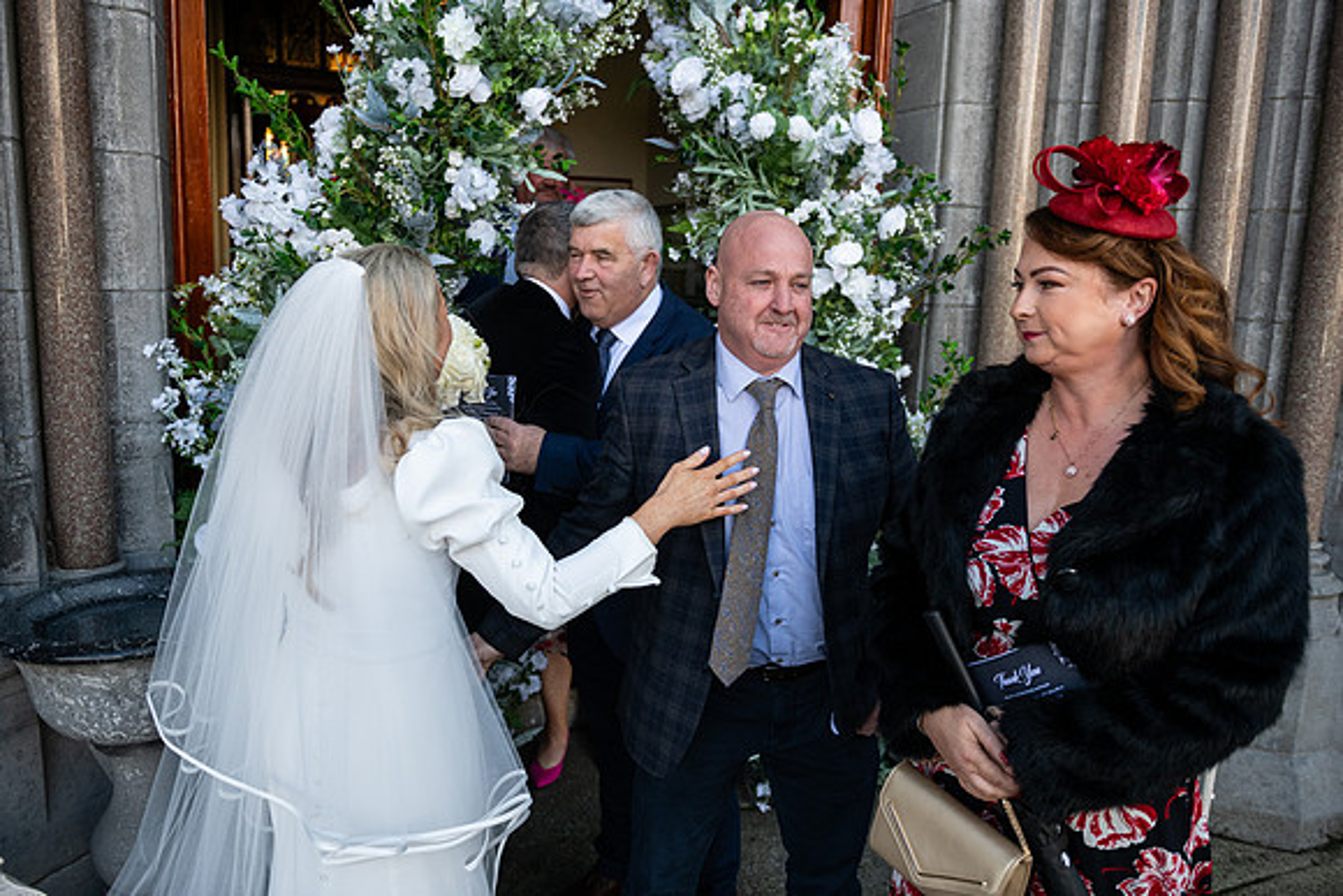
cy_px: 448
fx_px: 1007
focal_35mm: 27
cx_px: 672
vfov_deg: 48.0
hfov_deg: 67.4
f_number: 3.5
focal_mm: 27
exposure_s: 1/1250
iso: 500
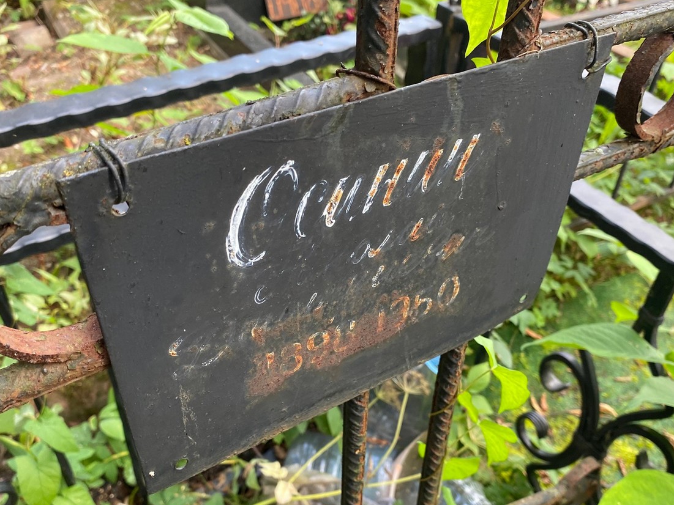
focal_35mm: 34
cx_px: 323
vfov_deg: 41.4
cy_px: 325
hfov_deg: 53.9
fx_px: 662
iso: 64
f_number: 1.8
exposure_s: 1/121
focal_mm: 4.25
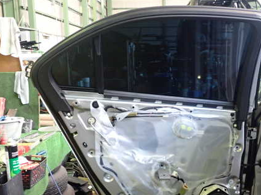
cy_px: 122
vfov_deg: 33.4
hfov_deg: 43.7
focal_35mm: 43
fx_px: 324
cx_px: 155
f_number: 2.3
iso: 400
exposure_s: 1/30
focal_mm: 5.4
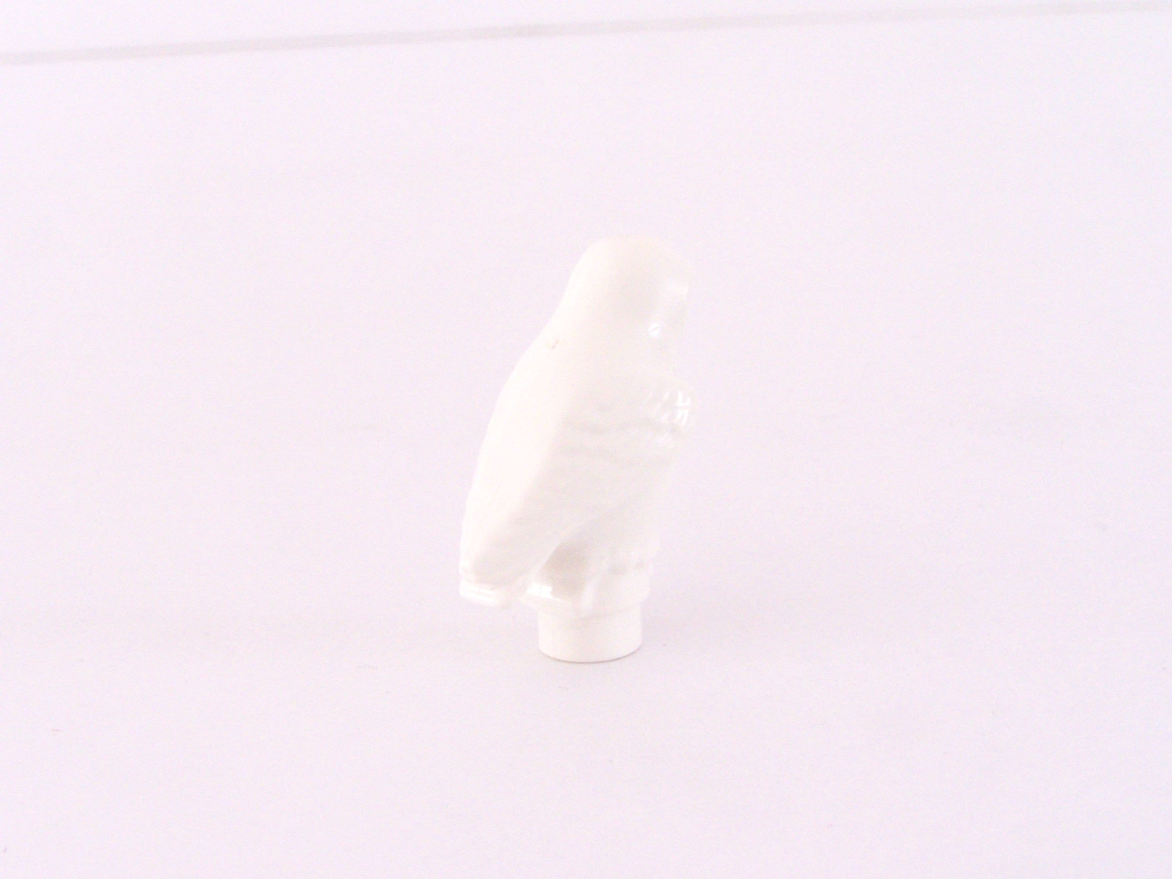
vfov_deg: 21.3
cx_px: 586
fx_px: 2336
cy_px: 440
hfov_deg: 28.2
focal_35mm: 69
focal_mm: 11.5
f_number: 8
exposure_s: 1/2
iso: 400
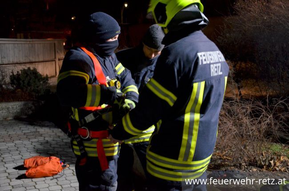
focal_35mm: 51
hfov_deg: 39.0
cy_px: 96
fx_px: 408
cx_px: 144
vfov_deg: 26.3
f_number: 4.2
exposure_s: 1/30
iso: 3200
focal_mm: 34
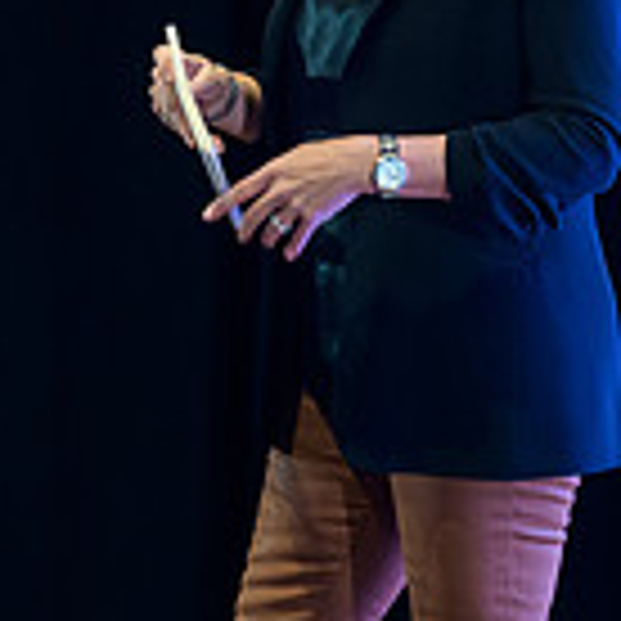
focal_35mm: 322
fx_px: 6535
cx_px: 324
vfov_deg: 5.4
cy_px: 306
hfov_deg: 5.4
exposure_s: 1/125
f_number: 3.2
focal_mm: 116
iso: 1600
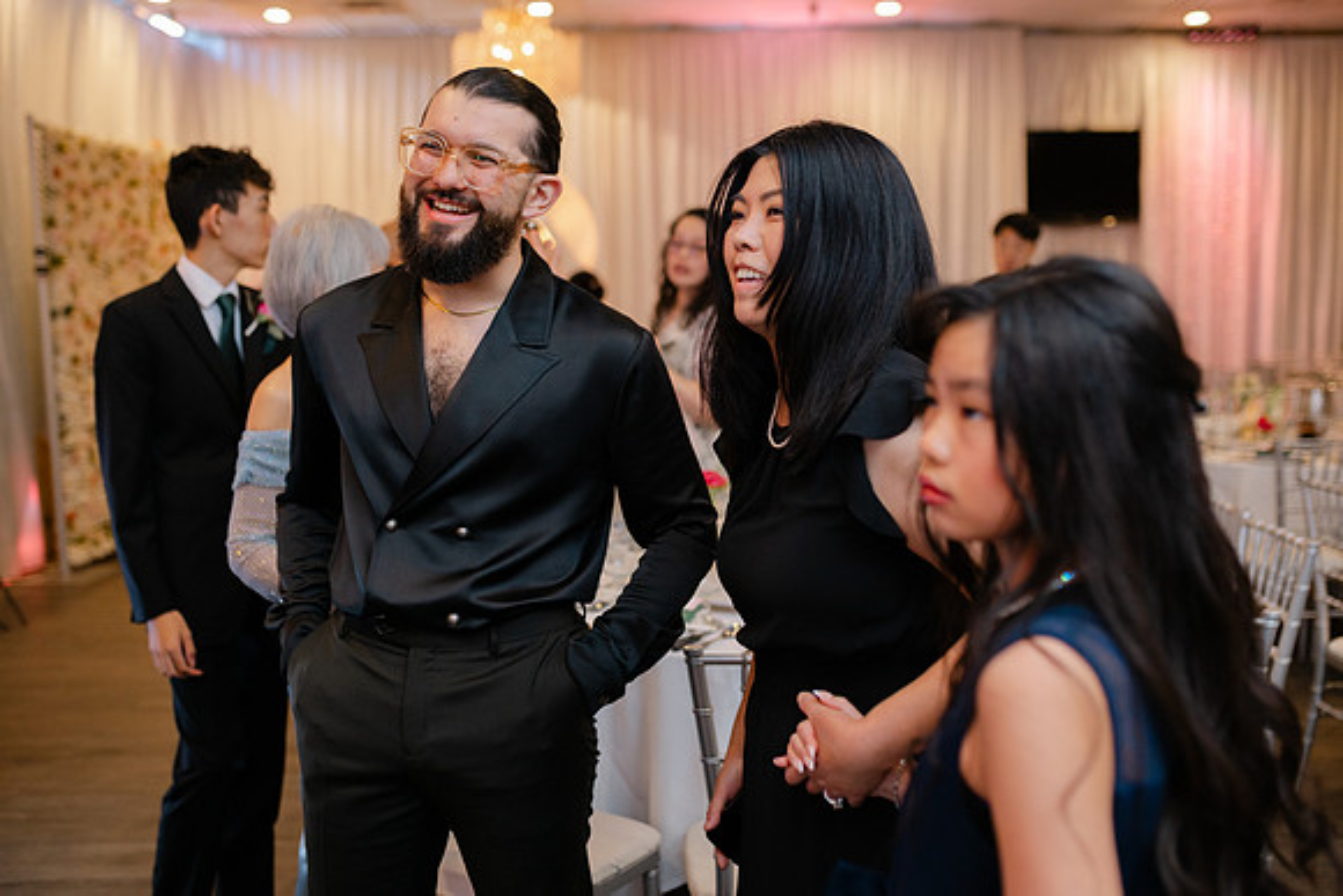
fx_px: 1306
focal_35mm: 35
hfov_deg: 54.4
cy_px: 448
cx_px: 672
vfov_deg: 37.9
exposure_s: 1/160
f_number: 2.2
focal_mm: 35
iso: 400
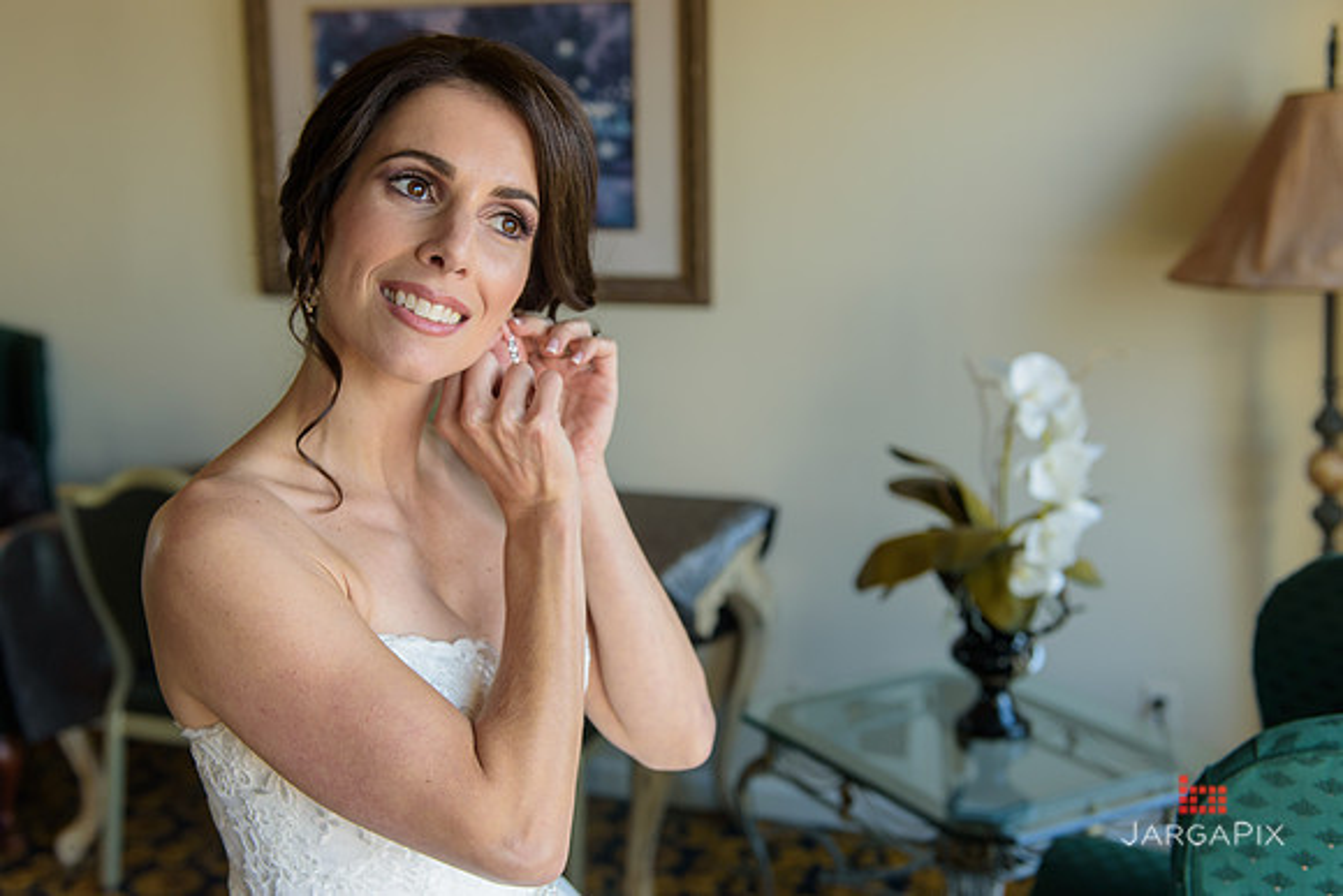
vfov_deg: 31.5
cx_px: 651
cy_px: 452
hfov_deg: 45.9
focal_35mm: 43
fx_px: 1587
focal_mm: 40
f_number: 3.2
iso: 250
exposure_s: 1/125
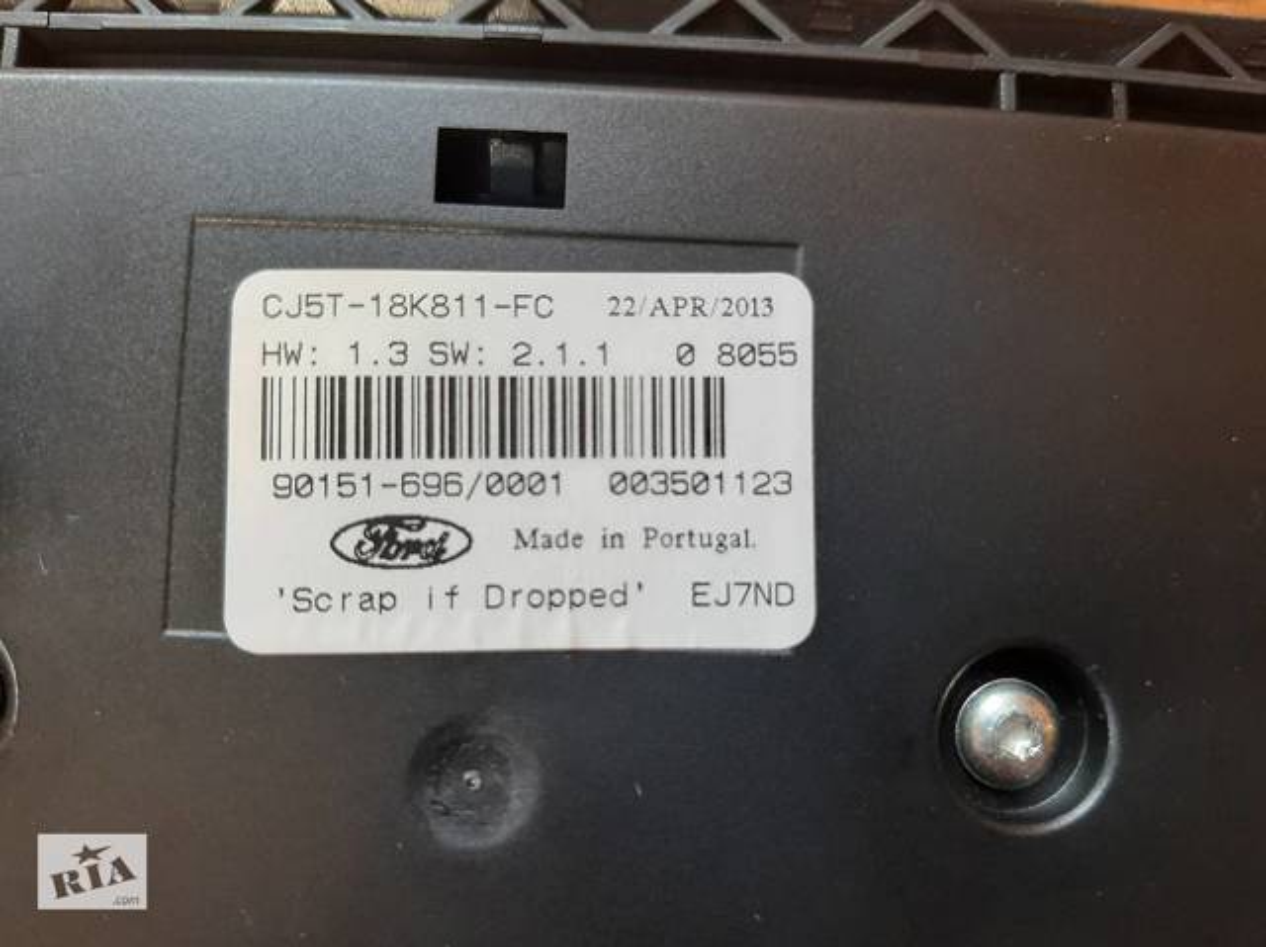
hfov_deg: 65.4
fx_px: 987
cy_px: 474
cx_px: 633
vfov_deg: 51.3
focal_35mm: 27
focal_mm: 3.9
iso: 200
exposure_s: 1/33
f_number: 1.7
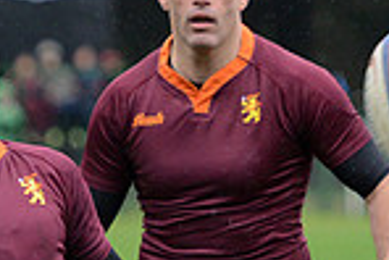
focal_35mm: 743
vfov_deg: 1.9
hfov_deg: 2.8
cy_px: 387
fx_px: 8036
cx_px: -126
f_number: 4
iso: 1250
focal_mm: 190
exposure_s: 1/500
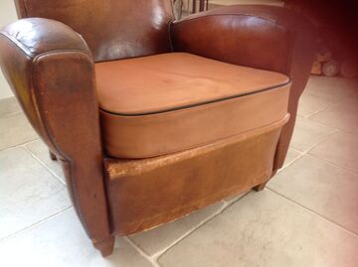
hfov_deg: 52.7
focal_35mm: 35
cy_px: 134
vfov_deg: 40.6
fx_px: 361
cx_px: 179
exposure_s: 1/15
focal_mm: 4.28
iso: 100
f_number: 2.4
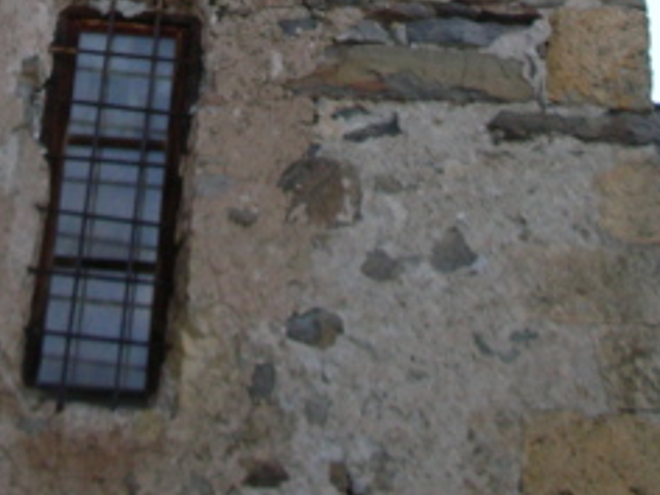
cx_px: 210
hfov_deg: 20.6
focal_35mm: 95
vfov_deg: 14.2
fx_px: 1811
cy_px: -330
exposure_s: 1/45.5
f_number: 8.5
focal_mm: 5.8
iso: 50
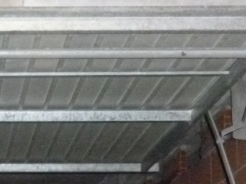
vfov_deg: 12.5
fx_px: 782
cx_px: -75
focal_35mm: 110
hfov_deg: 16.8
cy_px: 314
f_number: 3.3
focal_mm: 5
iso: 1000
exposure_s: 1/60
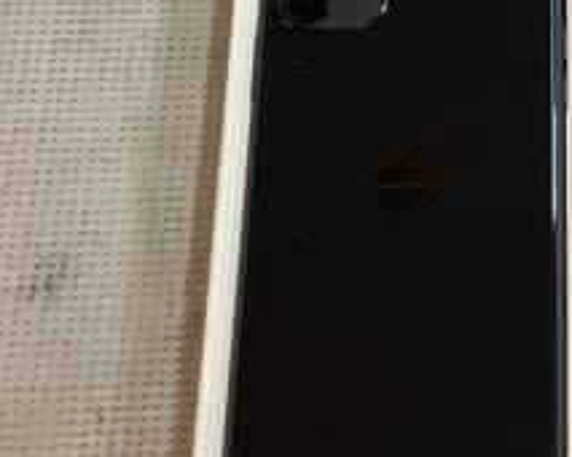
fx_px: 1201
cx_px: 663
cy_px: 155
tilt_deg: -70.8
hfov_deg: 24.6
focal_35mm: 71
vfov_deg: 21.4
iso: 100
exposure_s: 1/50
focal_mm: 3.3
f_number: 2.4
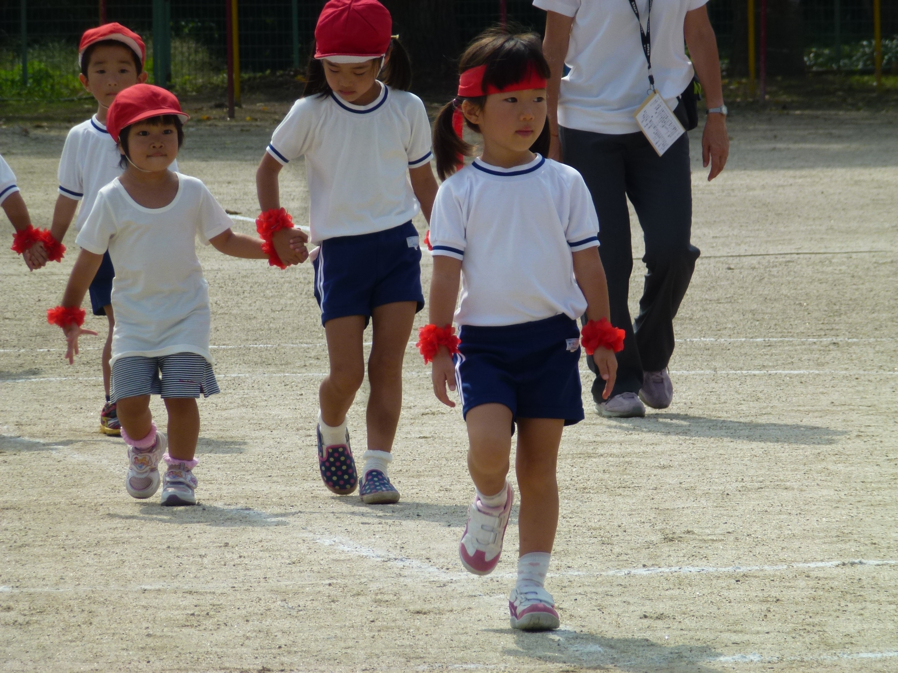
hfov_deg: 5.2
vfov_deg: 3.9
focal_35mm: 384
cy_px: 336
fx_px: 9962
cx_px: 449
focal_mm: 68.8
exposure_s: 1/500
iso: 100
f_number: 5.9
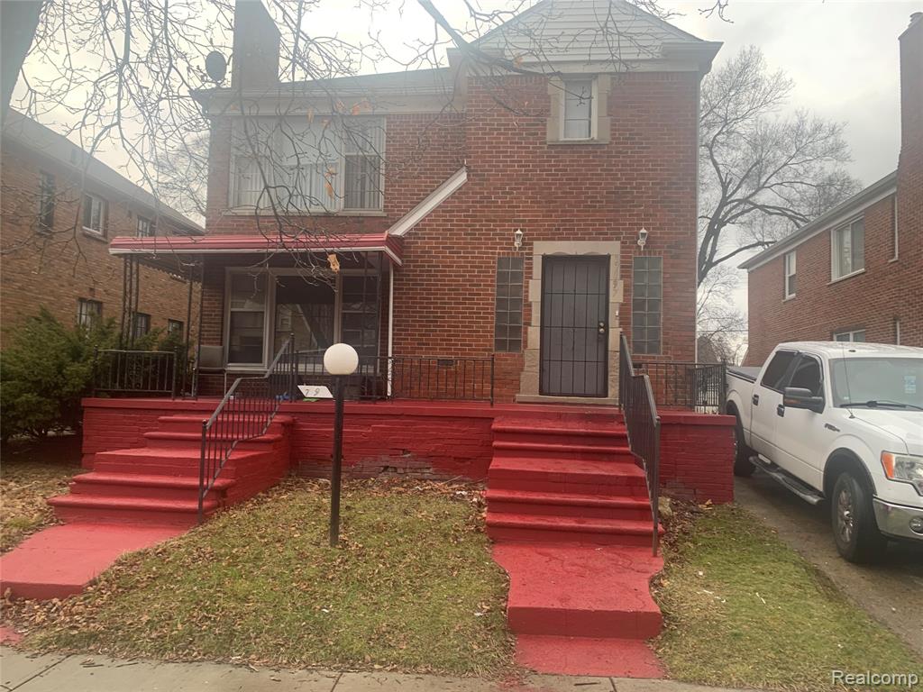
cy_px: 346
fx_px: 693
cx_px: 462
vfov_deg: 53.1
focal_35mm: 26
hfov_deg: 67.3
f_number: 1.8
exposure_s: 1/122
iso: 32
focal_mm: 4.25
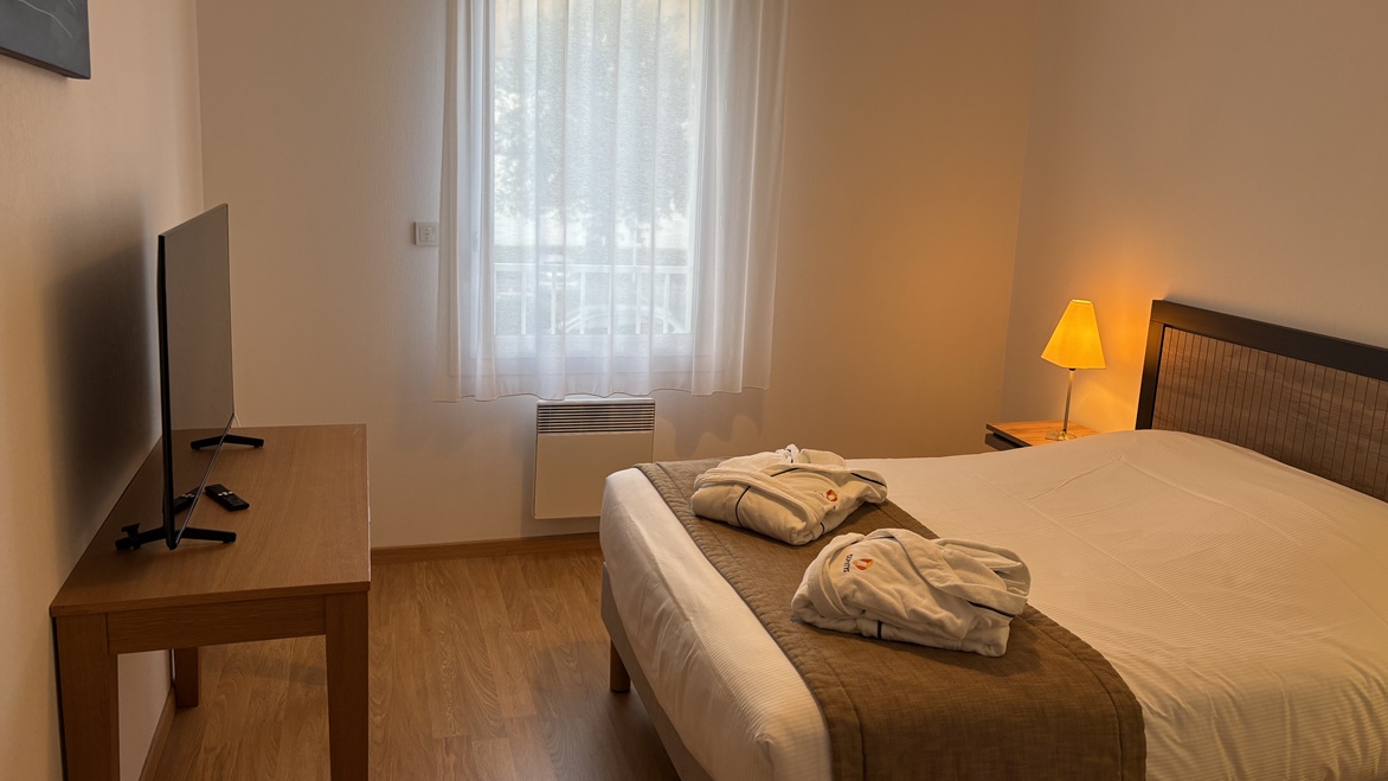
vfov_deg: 40.1
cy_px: 332
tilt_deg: -9.2
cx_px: 694
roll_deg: -3.0
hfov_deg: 66.1
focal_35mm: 29
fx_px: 1067
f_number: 1.6
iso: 64
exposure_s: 1/100
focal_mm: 5.96
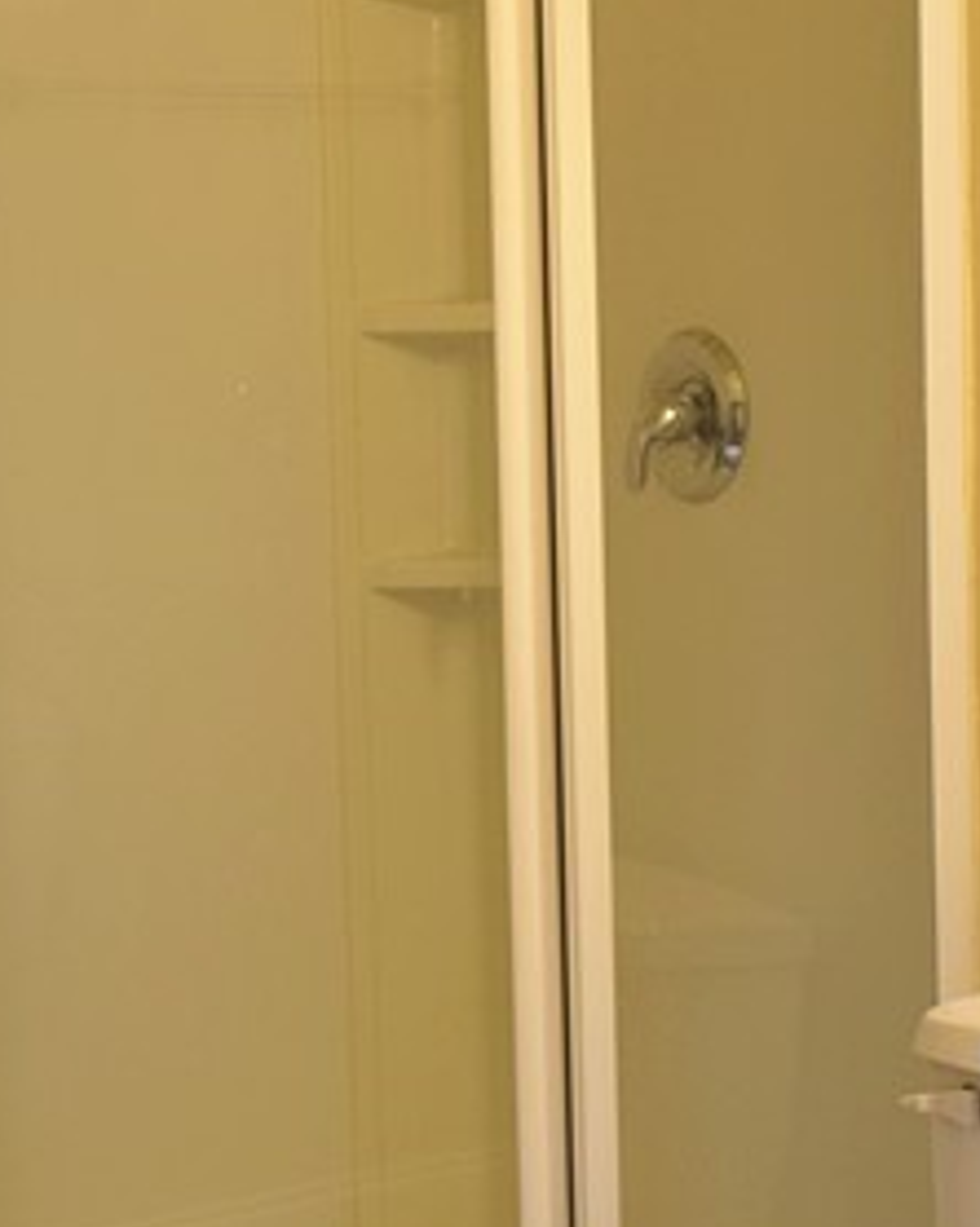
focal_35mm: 81
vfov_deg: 23.6
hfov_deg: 18.9
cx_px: 645
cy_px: 558
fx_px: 2940
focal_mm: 20
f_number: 4.5
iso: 400
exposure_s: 1/80
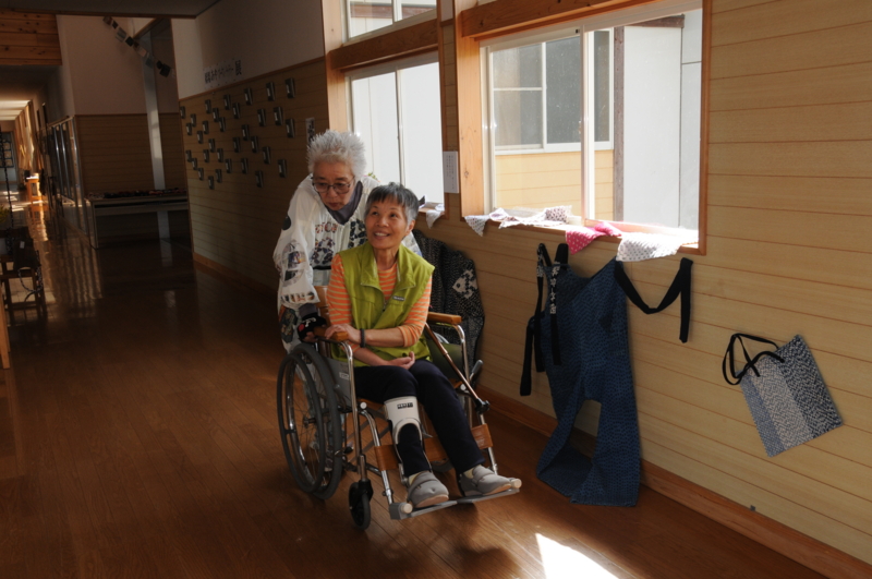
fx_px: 798
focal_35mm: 33
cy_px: 290
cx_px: 436
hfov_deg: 57.3
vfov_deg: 39.9
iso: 400
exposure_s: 1/60
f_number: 8
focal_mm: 22
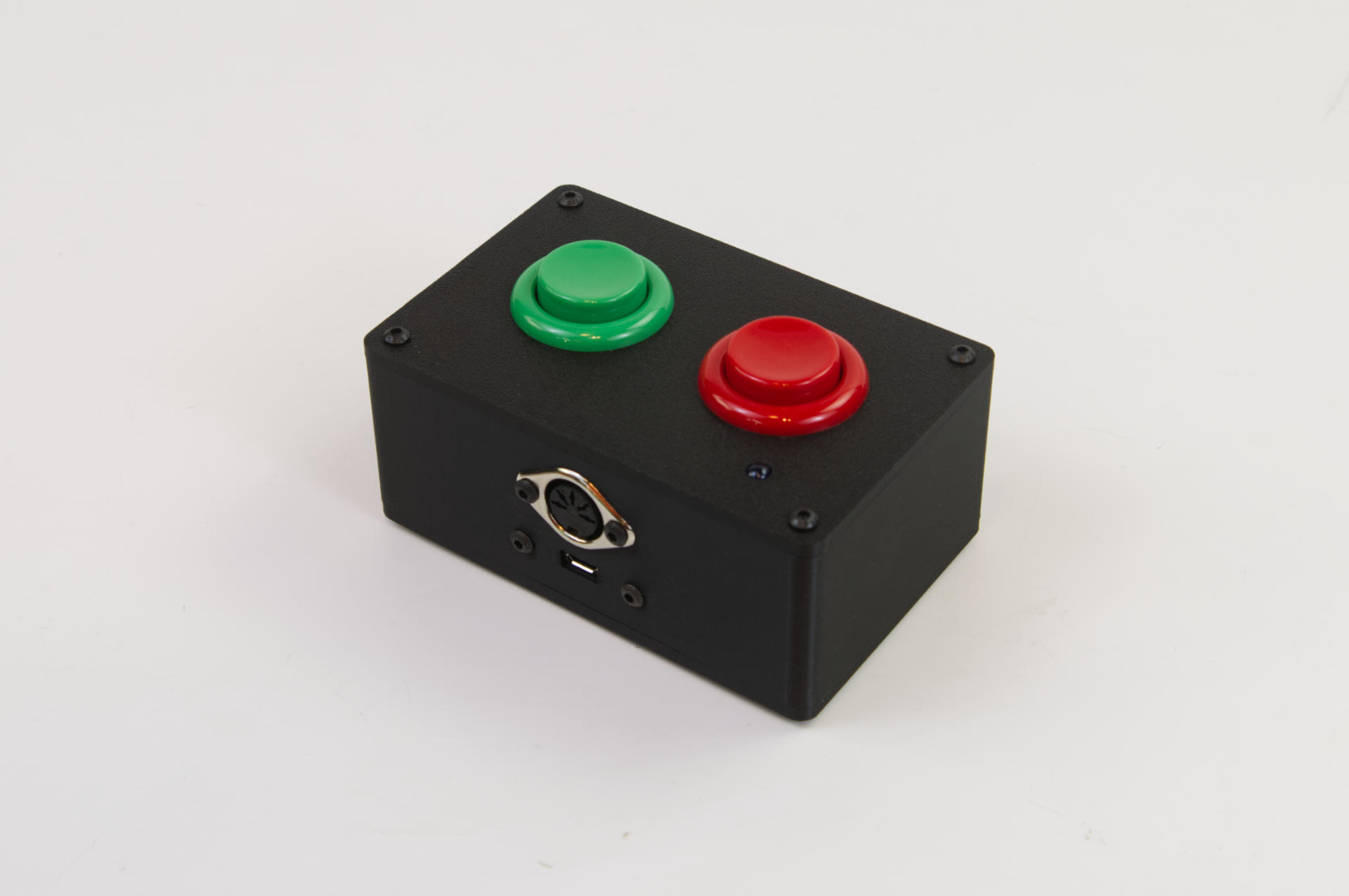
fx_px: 1741
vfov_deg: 28.9
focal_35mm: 46
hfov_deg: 42.4
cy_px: 448
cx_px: 674
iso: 200
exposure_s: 1/60
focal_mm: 31
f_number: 6.3
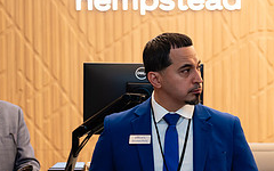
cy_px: 137
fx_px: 1030
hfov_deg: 14.9
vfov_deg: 9.5
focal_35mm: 138
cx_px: 279
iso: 500
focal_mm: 54
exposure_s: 1/200
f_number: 3.2
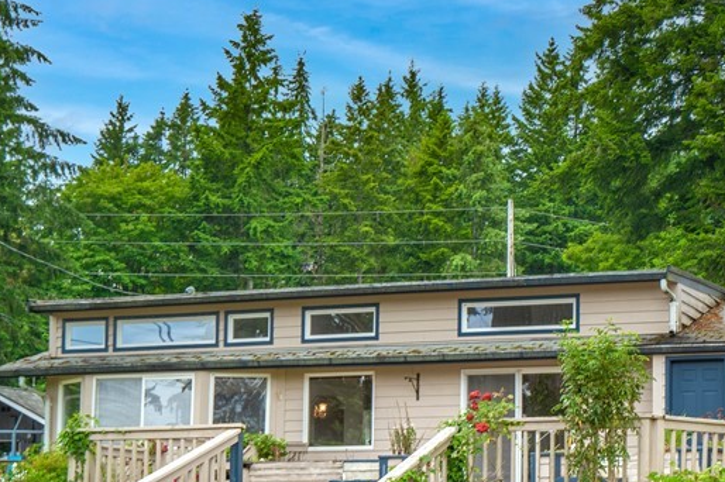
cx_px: 626
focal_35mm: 74
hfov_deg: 26.6
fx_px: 1489
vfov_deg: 18.2
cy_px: 397
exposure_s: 1/40
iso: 250
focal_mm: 35
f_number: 7.1
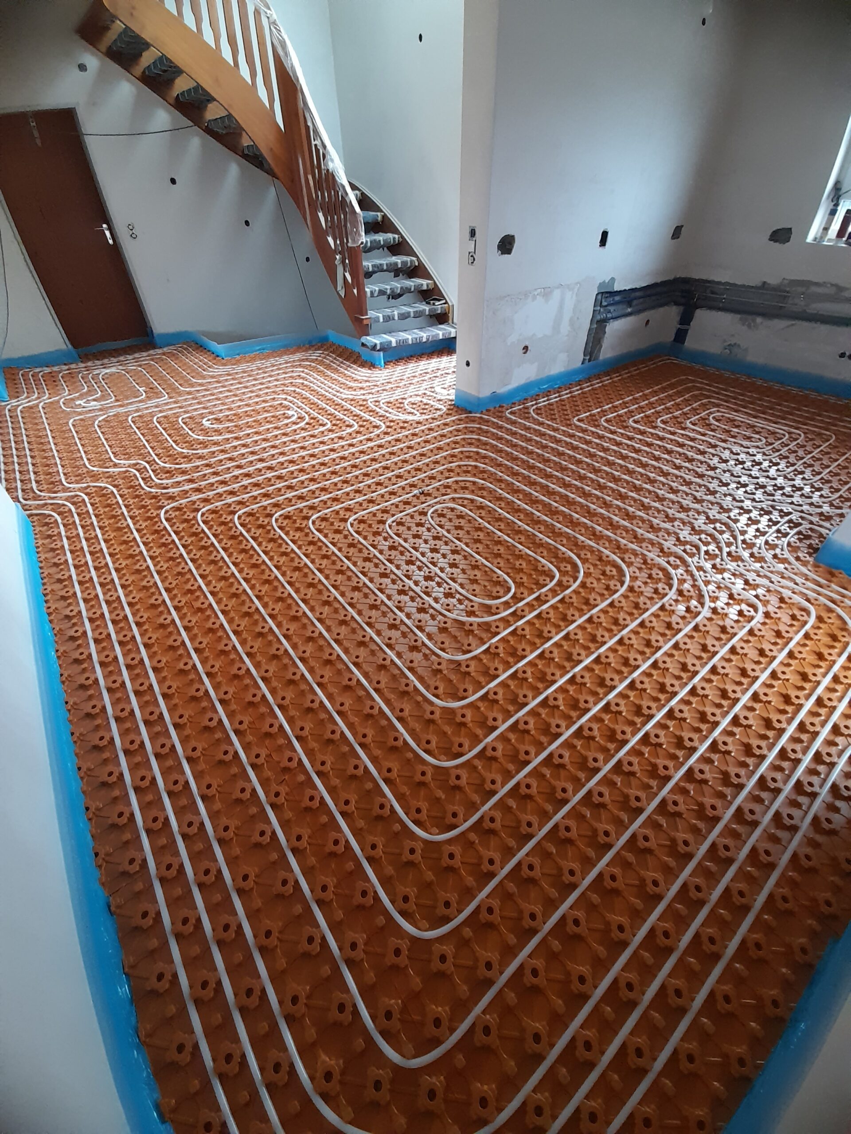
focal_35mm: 13
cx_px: 426
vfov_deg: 106.2
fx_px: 426
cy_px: 567
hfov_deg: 89.9
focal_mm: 1.42
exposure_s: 1/33
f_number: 2.2
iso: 200
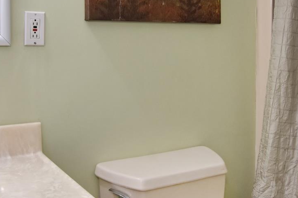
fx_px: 384
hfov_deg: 42.0
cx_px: 106
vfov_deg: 28.2
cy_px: 31
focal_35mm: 46
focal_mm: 11
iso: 640
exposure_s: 1/100
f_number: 10
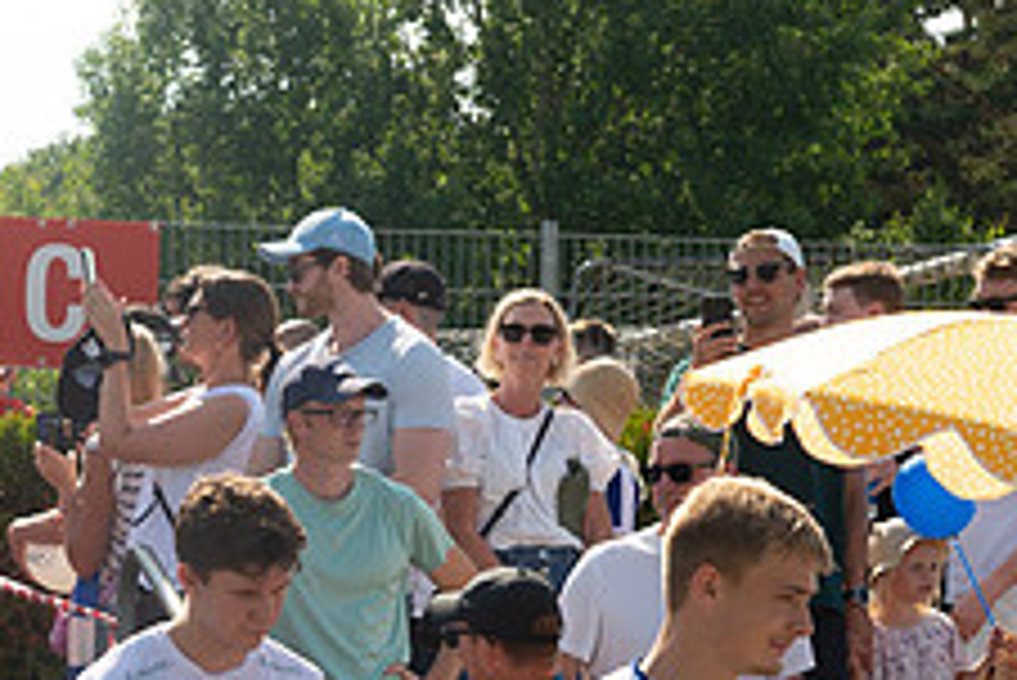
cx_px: -63
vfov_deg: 7.3
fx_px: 5258
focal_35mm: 186
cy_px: 786
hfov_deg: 10.9
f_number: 5.6
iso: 500
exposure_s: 1/1000
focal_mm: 70
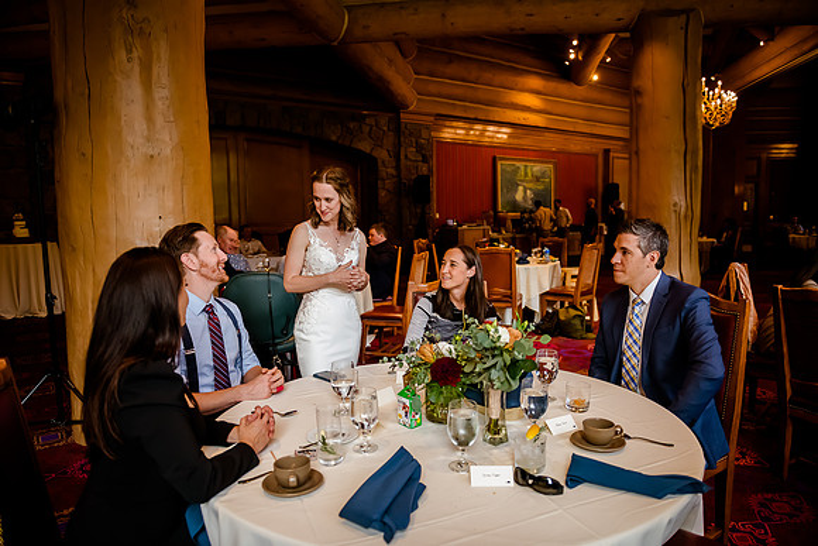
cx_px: 409
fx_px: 553
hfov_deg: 73.0
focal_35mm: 24
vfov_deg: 52.5
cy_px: 273
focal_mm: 24
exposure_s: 1/250
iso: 2500
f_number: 2.8
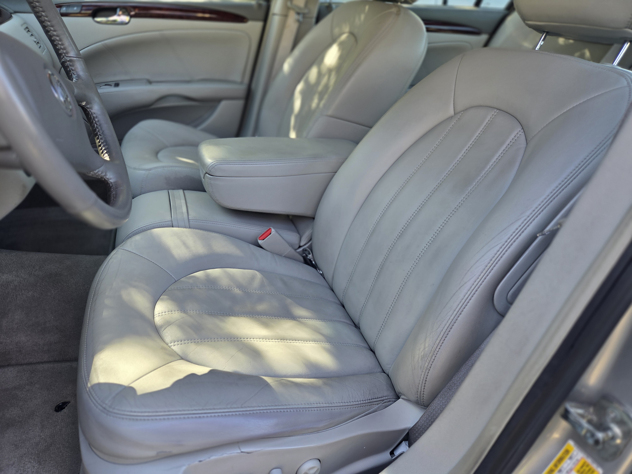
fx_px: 420
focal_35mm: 23
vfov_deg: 58.9
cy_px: 237
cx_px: 316
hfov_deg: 73.9
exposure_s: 1/180
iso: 64
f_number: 1.8
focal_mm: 5.4
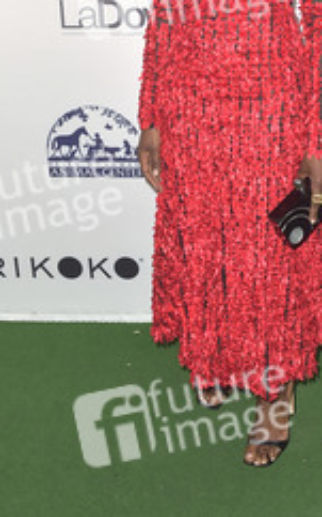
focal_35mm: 54
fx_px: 759
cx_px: 246
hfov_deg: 23.7
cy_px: 96
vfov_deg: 36.2
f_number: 6.3
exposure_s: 1/250
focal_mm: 32
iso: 400
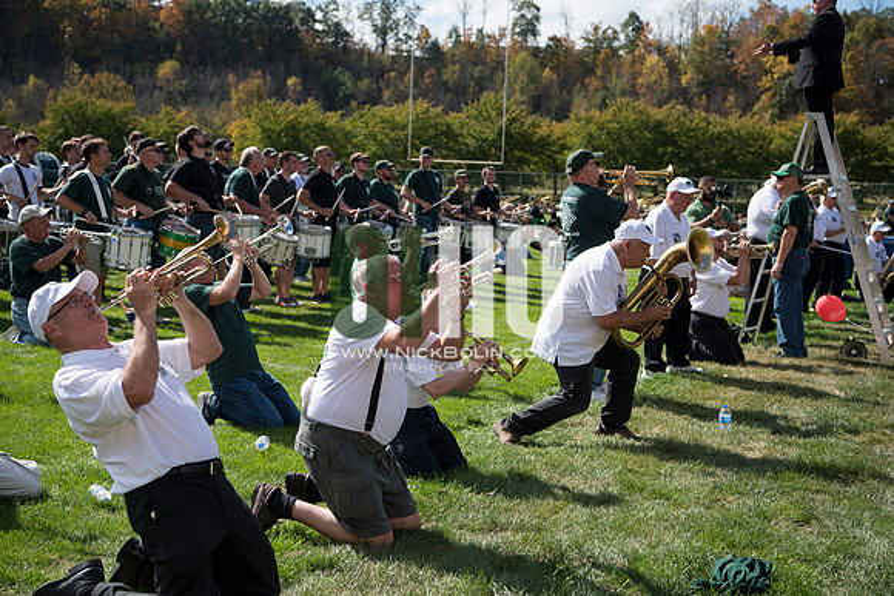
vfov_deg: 26.0
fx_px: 1292
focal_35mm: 52
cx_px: 447
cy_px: 298
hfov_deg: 38.2
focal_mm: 52
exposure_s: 1/1600
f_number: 4.5
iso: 250
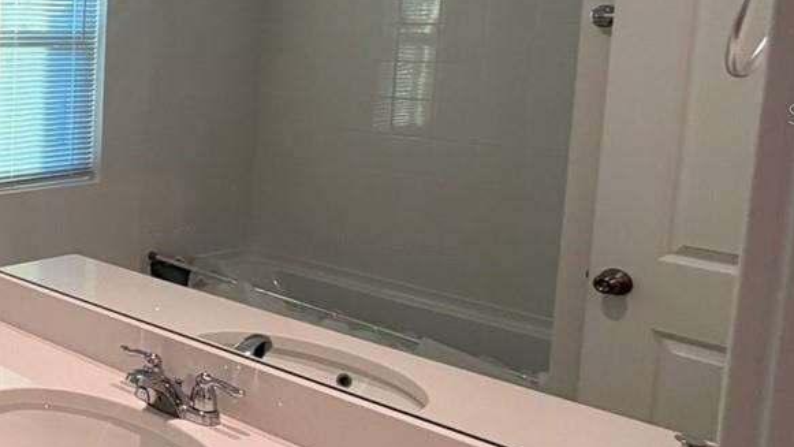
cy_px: 113
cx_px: -176
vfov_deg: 28.0
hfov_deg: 36.4
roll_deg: -0.2
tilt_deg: -5.2
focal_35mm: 42
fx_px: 884
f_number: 2.2
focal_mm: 2.22
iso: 125
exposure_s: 1/120
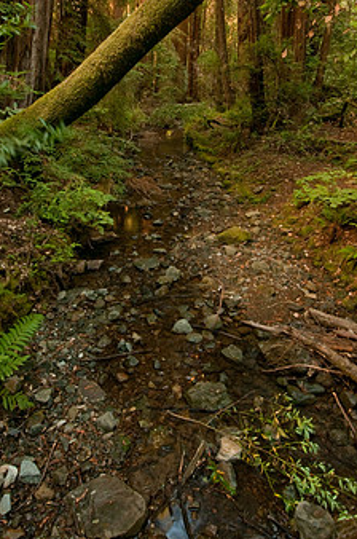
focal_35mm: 24
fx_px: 358
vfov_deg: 72.7
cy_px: 206
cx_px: 170
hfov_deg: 52.9
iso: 200
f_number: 22
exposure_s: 8
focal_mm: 12
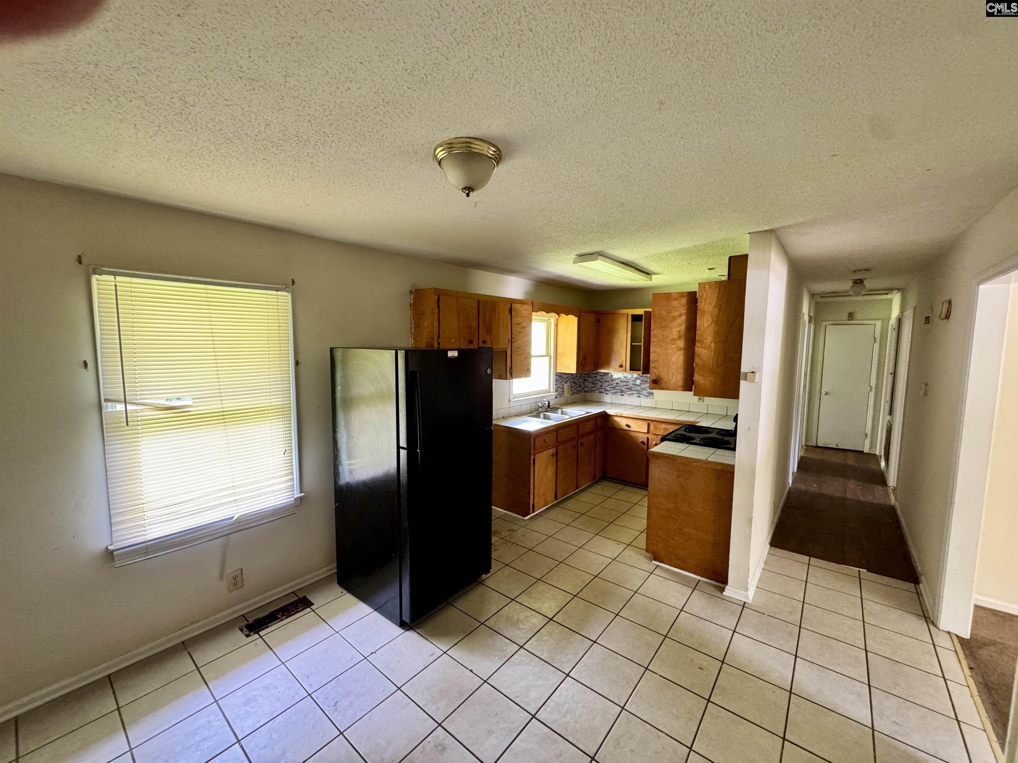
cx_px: 509
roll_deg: -0.7
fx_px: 412
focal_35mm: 14
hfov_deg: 102.1
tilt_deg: -4.5
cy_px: 382
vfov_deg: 85.7
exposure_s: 1/60
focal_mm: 2.22
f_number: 2.2
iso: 500
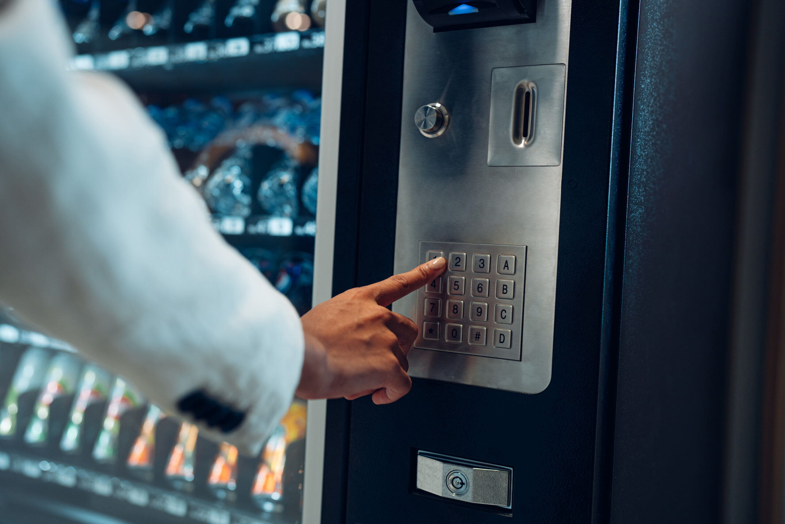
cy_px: 262
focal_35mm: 35
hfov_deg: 54.4
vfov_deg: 37.9
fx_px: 763
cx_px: 392
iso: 250
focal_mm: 35
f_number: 2.2
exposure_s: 1/160
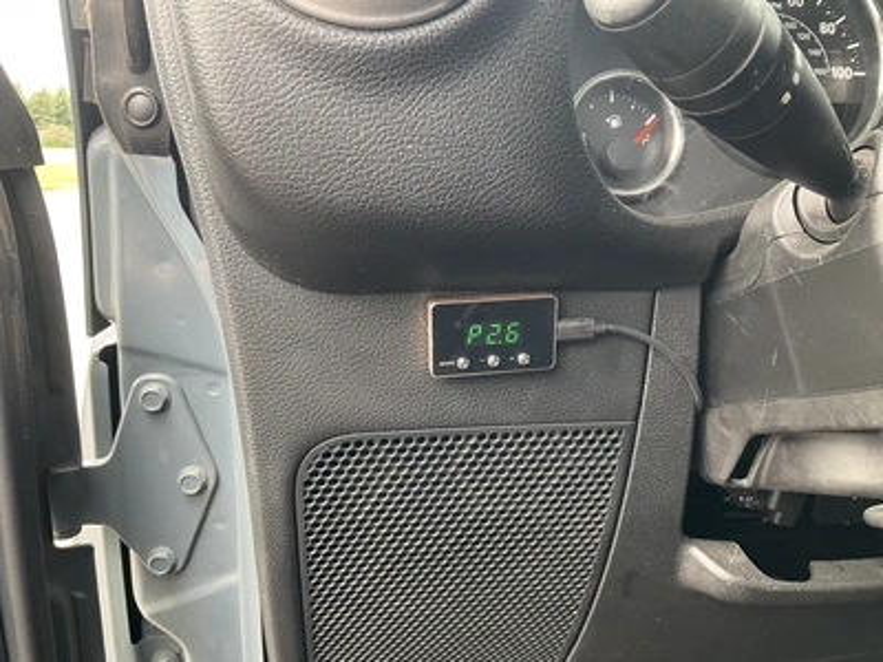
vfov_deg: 48.2
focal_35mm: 29
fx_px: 740
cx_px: 442
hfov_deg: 61.7
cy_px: 331
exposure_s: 1/93
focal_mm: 3
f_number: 1.8
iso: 64
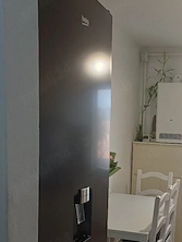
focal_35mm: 45
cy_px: 176
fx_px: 315
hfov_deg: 30.9
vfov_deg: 41.1
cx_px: 161
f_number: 1.8
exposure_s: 1/100
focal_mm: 4.65
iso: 80
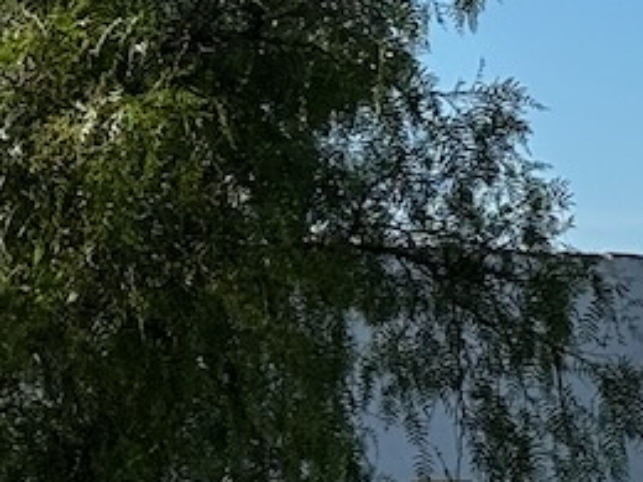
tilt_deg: +2.2
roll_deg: -0.2
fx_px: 4755
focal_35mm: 256
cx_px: 1568
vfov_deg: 5.8
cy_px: 220
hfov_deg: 7.2
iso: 40
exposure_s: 1/3534
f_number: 1.6
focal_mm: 5.96
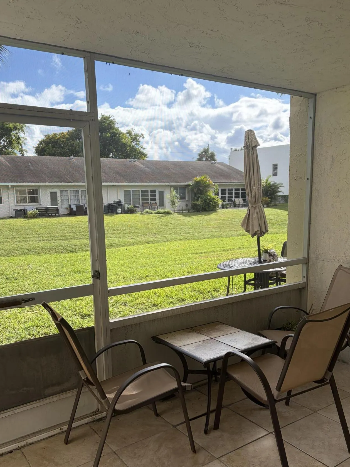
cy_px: 272
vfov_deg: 58.0
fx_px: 418
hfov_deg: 45.4
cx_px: 184
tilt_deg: -9.6
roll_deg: +1.3
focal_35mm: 31
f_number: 1.6
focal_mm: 5.96
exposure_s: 1/1667
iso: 64
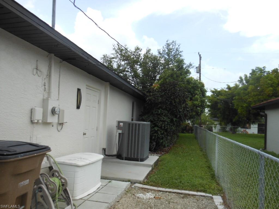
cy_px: 104
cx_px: 140
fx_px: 201
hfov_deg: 69.4
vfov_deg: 54.9
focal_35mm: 25
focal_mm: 4.5
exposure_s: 1/250
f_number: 3.2
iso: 80
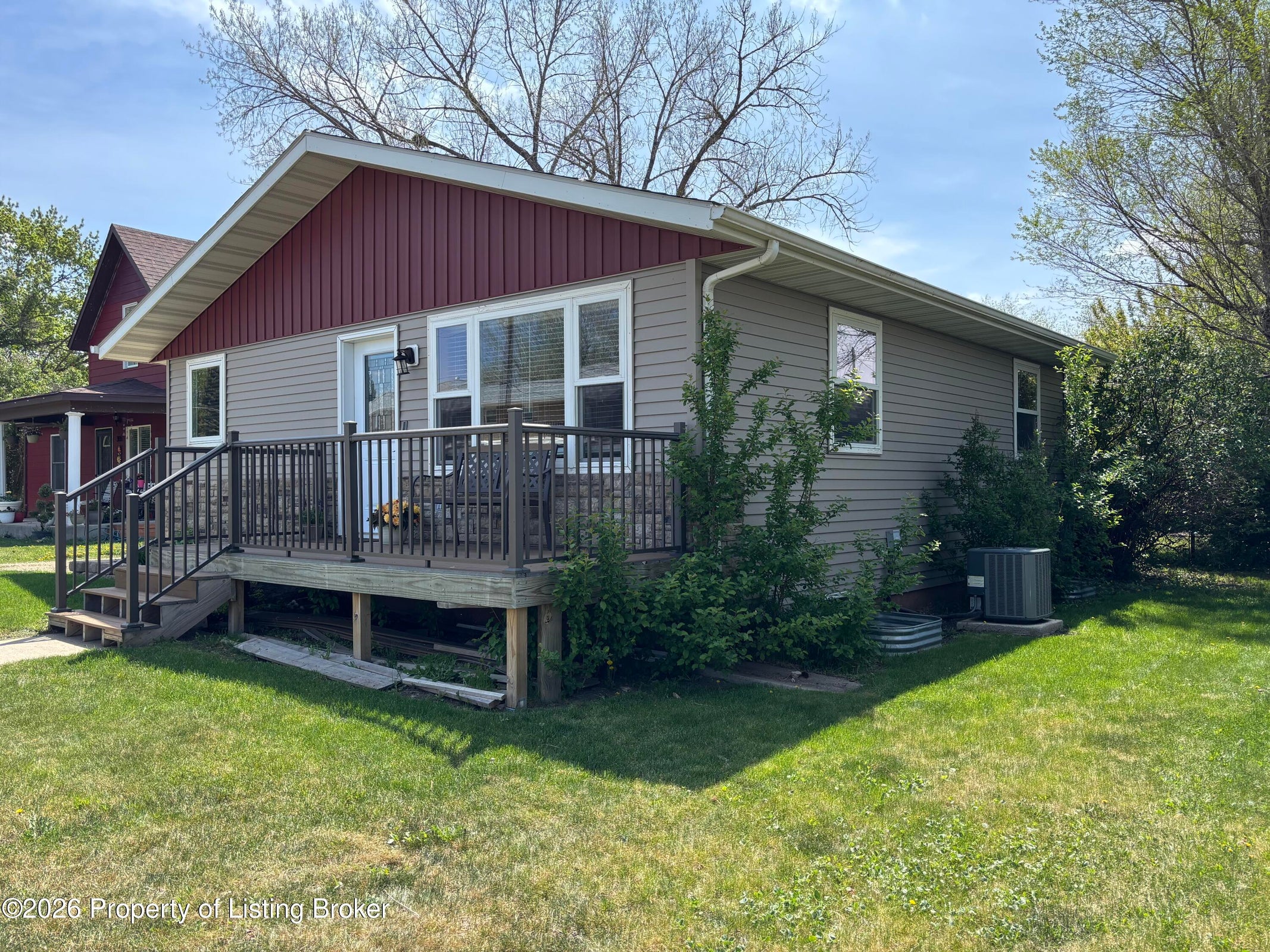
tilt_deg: +0.1
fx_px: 954
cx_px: 635
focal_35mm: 26
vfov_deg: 53.1
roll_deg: +0.4
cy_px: 476
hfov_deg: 67.3
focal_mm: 5.96
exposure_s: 1/1522
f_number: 1.6
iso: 50
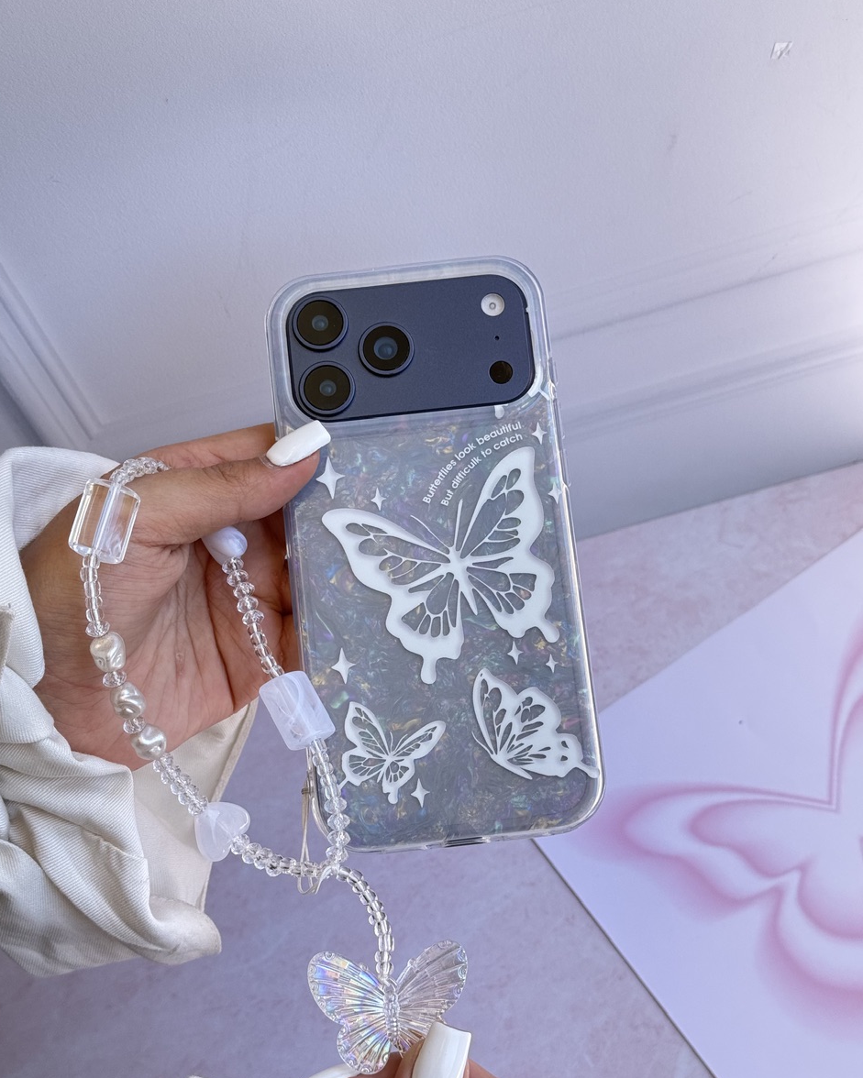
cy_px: 561
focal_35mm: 51
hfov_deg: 29.7
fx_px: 1628
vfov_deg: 36.6
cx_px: 437
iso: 64
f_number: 1.78
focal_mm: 6.76
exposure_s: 1/405
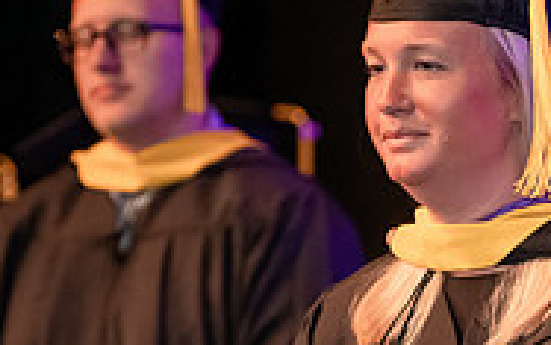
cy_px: 438
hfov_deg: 5.7
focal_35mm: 366
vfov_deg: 3.6
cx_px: 645
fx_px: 5498
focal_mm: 116
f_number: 3.2
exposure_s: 1/200
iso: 3200
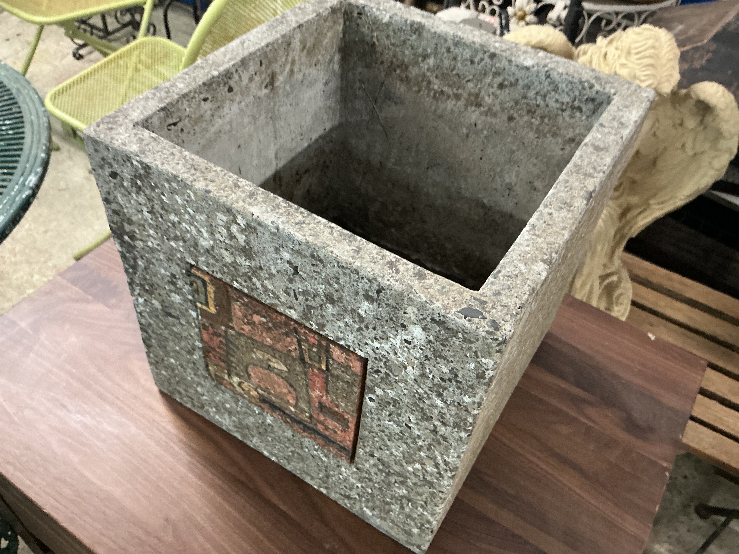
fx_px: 640
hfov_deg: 60.0
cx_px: 373
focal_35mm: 30
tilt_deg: -47.3
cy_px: 273
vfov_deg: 46.8
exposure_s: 1/50
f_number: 1.8
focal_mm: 3
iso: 250
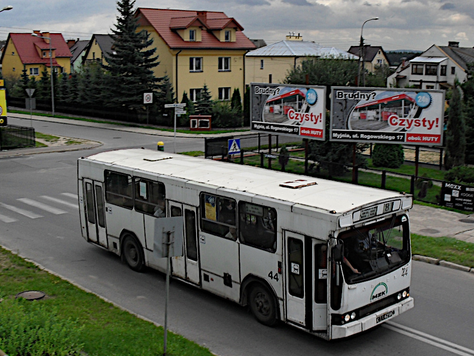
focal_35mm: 49
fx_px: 671
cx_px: 255
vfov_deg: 29.6
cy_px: 203
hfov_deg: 38.9
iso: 80
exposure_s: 1/125
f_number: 8.3
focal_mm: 6.3
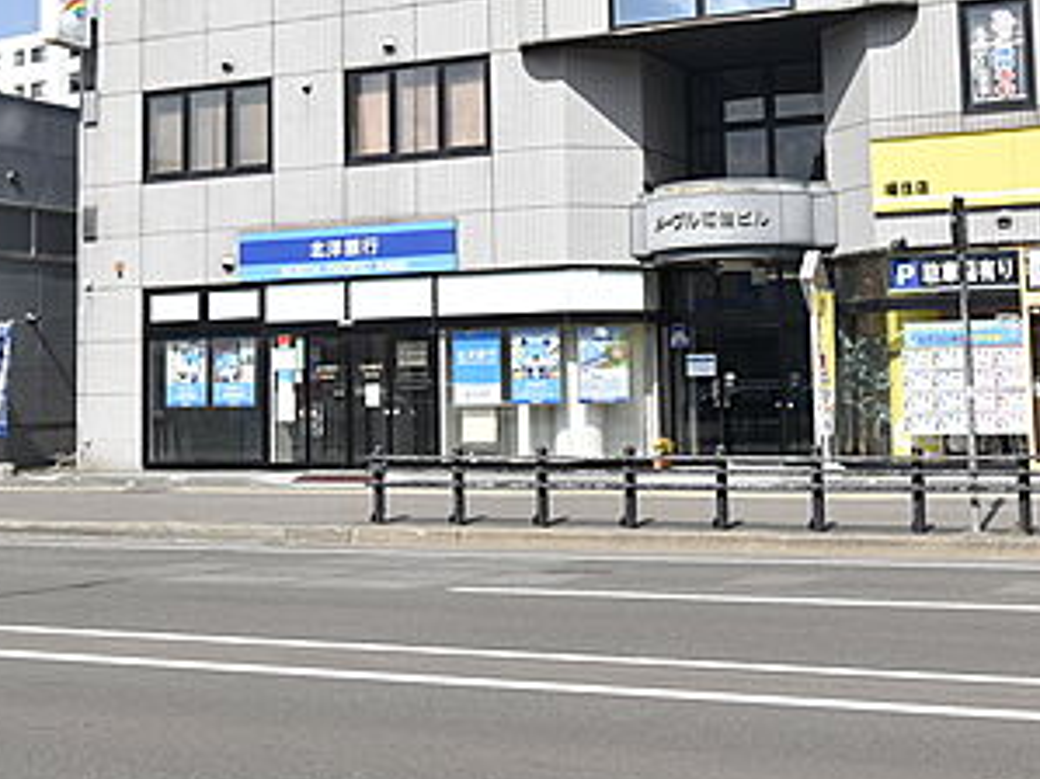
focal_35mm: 58
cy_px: 217
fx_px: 1742
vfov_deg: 25.0
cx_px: 543
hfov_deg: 33.2
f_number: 8
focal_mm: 20
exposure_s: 1/250
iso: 100
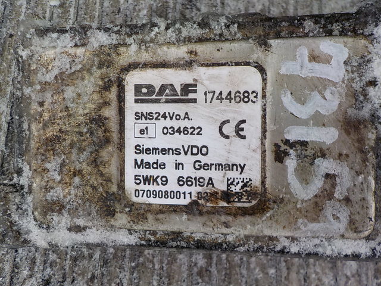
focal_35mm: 30
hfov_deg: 60.0
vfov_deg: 46.8
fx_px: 330
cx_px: 190
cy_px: 143
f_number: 3.3
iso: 125
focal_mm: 4.1
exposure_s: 1/200
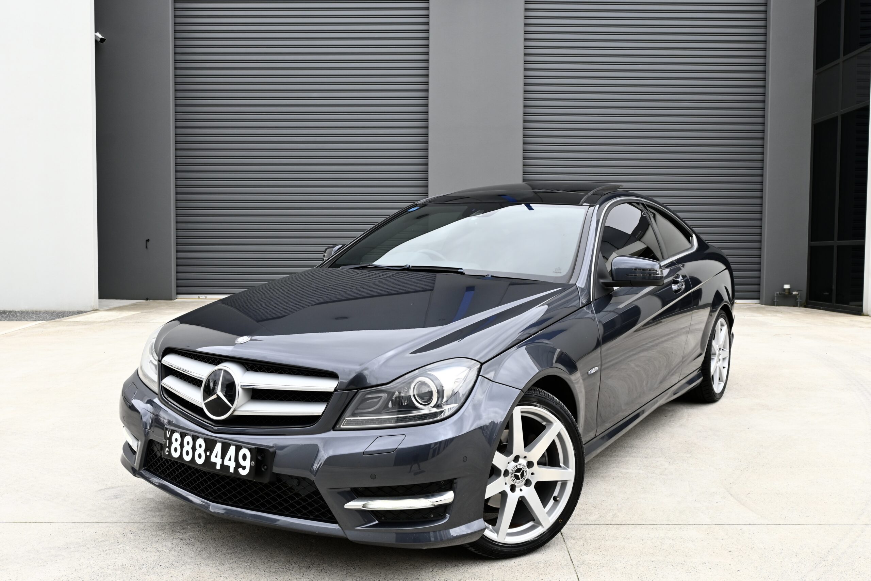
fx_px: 780
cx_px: 436
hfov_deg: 58.3
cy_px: 290
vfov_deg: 40.8
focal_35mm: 32
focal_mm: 21.5
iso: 100
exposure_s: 1/50
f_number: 7.1
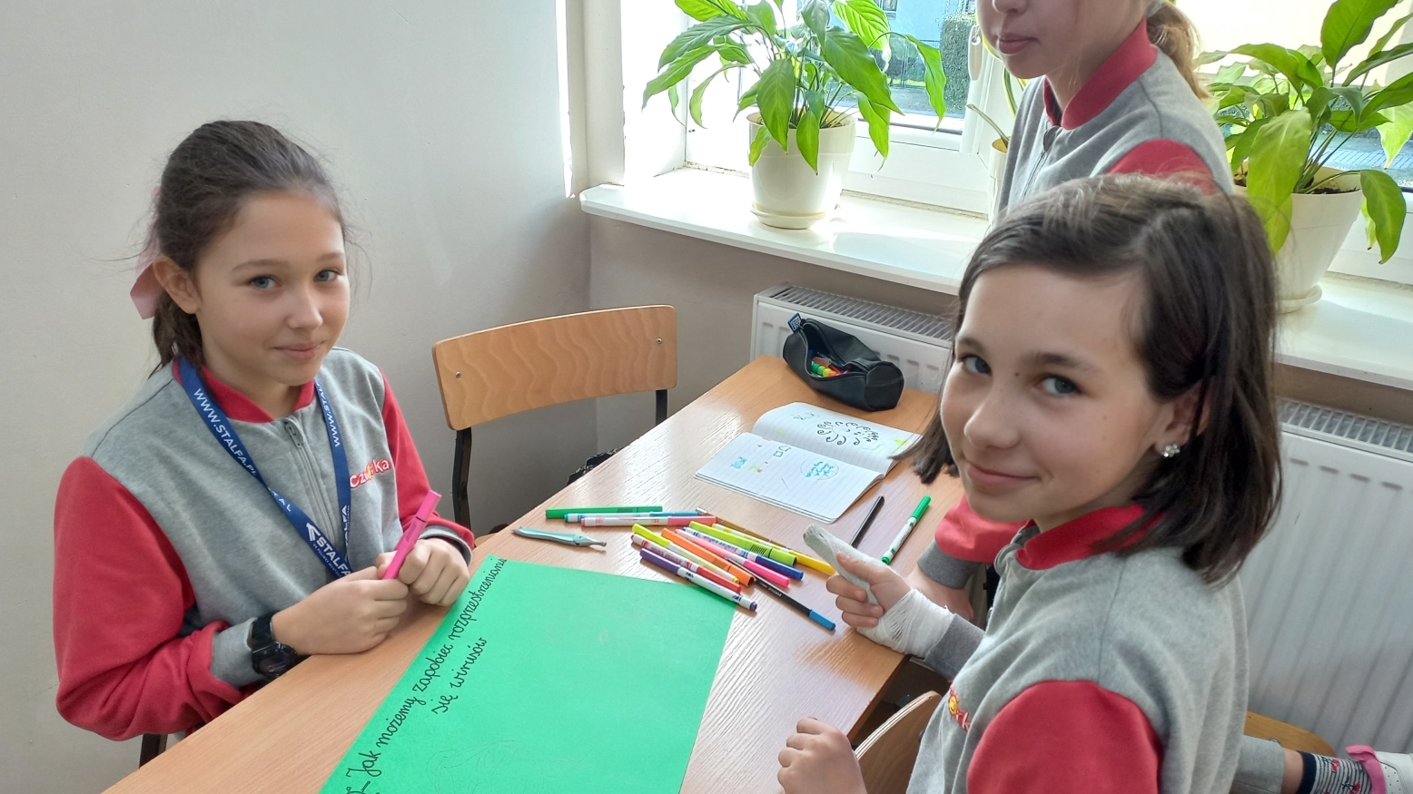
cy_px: 512
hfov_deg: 67.9
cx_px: 701
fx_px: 1049
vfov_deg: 41.1
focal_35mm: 28
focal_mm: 4.65
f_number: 1.8
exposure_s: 1/50
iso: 125
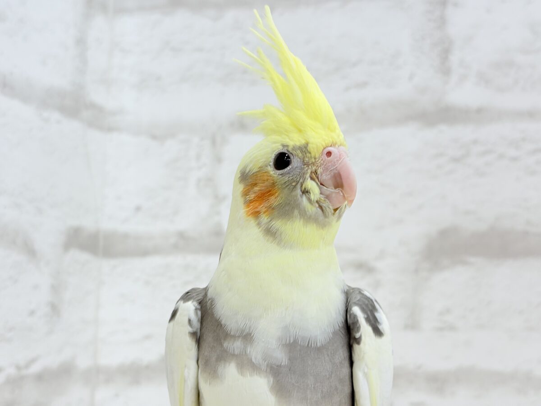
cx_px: 270
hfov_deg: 36.8
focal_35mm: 52
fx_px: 813
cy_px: 203
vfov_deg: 28.0
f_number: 1.6
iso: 25
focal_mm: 5.96
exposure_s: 1/50
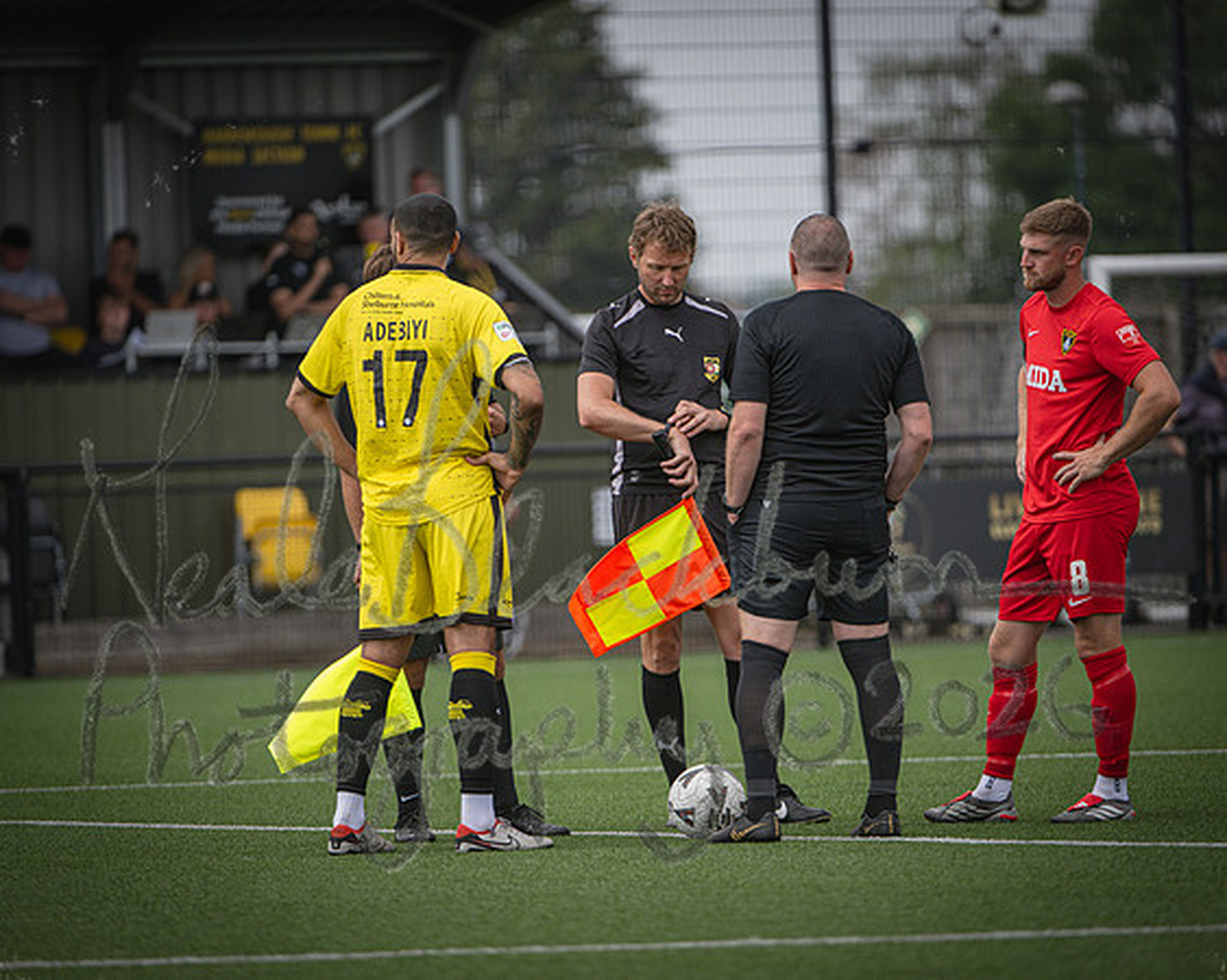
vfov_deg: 4.2
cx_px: 614
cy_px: 490
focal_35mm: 372
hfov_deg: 5.2
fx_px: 13498
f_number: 4
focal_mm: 330
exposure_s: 1/1600
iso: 400
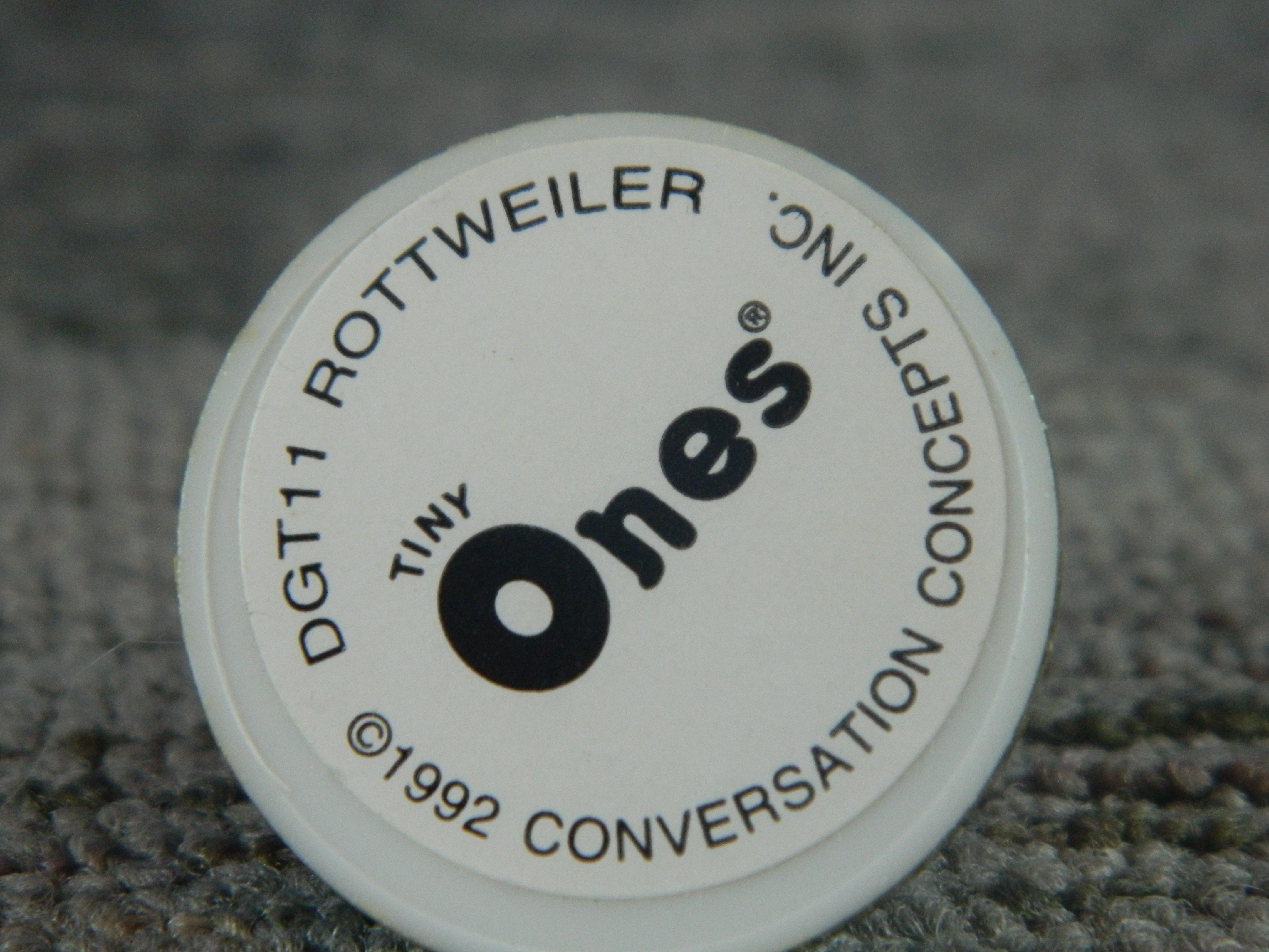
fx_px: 6489
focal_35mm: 177
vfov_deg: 8.4
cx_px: 634
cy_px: 476
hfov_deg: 11.2
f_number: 5.1
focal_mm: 31.8
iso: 400
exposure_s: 1/30
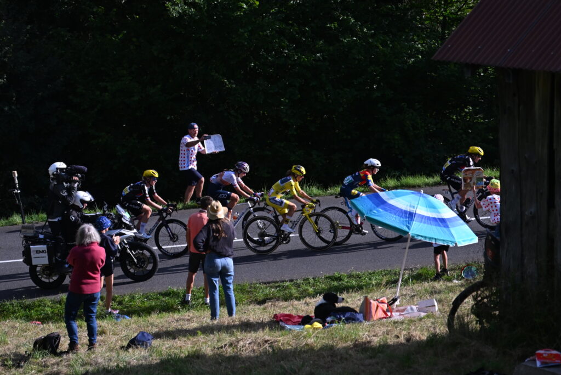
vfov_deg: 13.0
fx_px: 1636
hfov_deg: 19.5
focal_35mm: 105
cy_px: 188
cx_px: 280
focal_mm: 70
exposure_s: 1/5000
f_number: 2.8
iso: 320
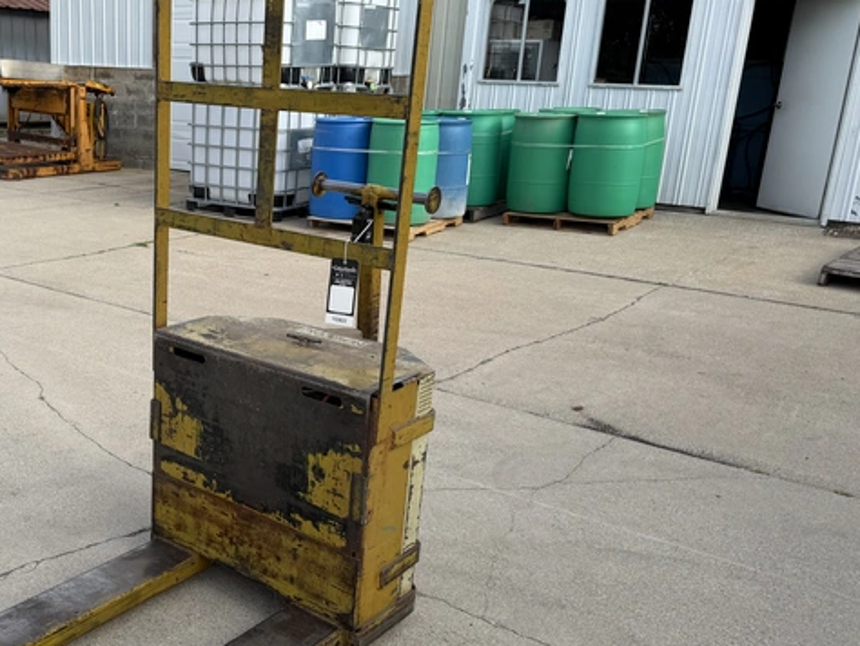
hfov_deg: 47.0
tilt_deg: -16.9
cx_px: 205
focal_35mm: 38
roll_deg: -1.9
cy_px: 369
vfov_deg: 37.7
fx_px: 945
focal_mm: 6.76
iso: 80
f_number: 1.78
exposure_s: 1/1901
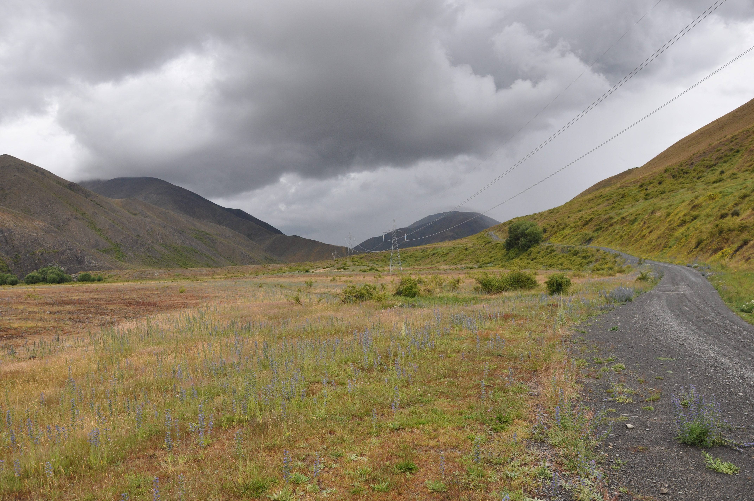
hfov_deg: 67.4
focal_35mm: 27
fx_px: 565
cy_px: 250
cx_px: 377
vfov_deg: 47.8
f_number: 8
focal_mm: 18
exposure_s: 1/250
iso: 320
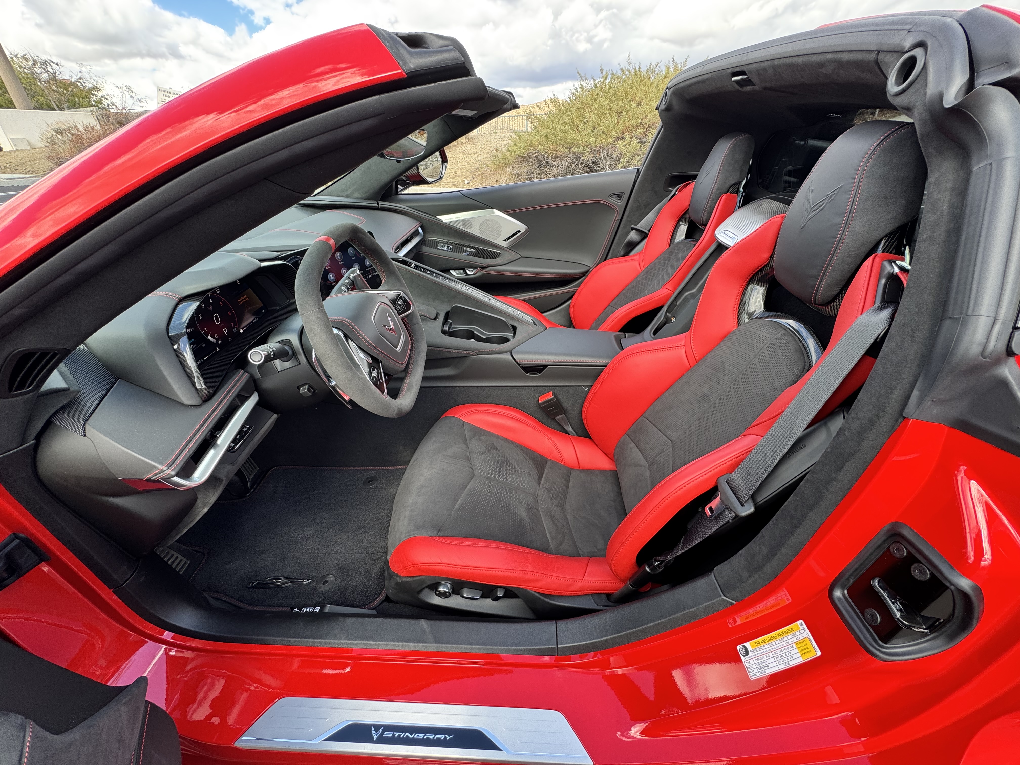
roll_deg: +0.7
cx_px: 510
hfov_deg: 102.1
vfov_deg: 85.7
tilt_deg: -30.7
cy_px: 382
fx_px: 413
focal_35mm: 14
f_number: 2.2
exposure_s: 1/101
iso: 40
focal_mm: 2.22
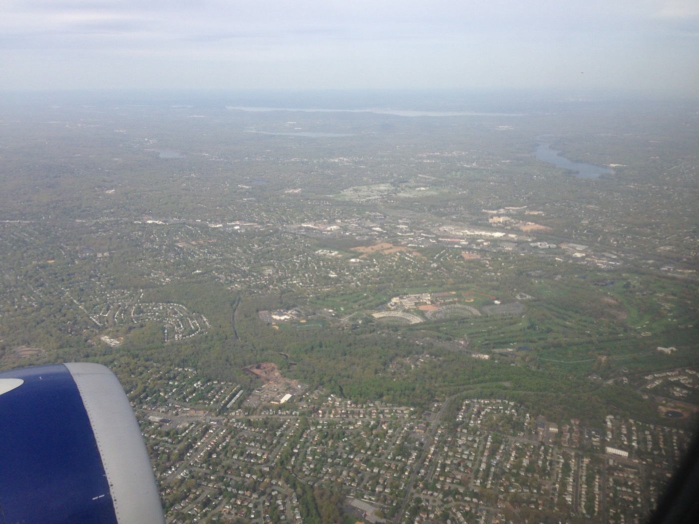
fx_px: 666
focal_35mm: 33
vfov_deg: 42.9
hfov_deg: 55.4
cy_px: 262
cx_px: 350
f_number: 2.4
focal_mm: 4.13
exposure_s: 1/1290
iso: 50
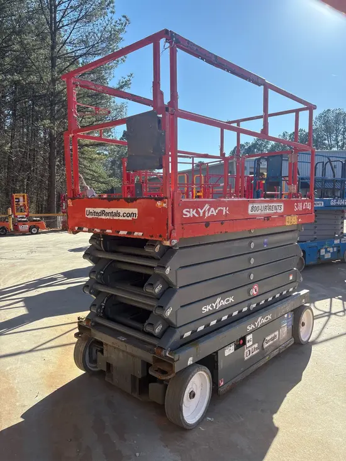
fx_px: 346
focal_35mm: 26
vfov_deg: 67.3
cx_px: 173
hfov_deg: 53.1
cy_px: 230
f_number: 1.6
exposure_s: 1/1783
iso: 50
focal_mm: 5.96
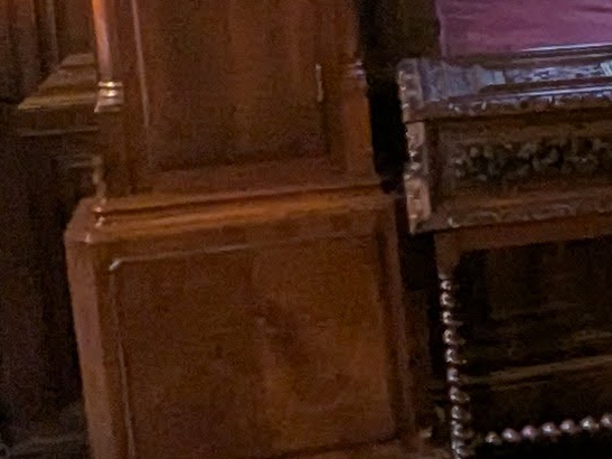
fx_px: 2086
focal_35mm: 118
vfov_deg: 12.4
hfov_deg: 13.2
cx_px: 1391
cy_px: 26
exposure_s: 1/25
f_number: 2.2
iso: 135
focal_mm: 2.35
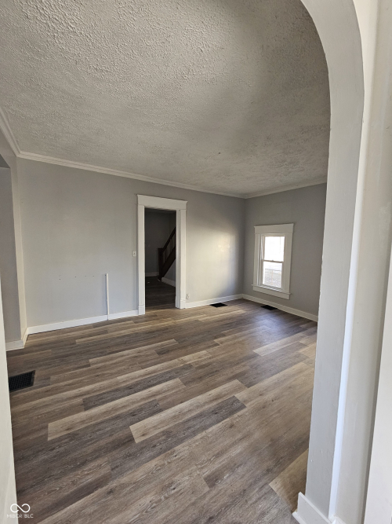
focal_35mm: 13
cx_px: 196
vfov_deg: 106.2
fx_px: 196
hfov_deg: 89.9
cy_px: 262
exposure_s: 1/77
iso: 200
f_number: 2.2
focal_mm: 2.2
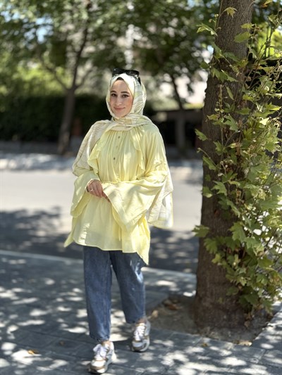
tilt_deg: -4.0
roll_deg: -1.7
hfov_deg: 30.3
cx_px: 141
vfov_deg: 39.6
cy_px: 188
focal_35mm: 48
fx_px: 521
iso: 100
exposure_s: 1/2146
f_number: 1.78
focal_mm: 6.76
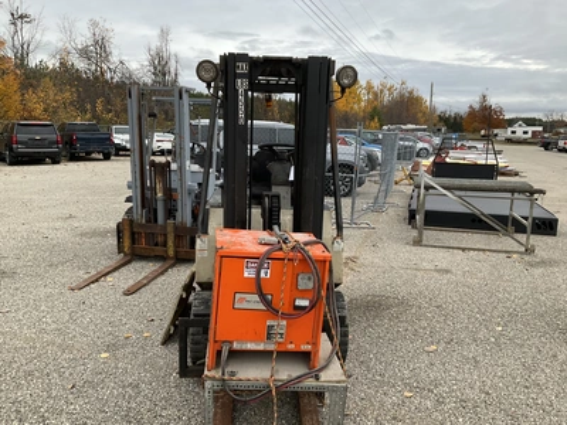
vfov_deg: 48.2
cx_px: 284
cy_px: 212
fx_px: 475
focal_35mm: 29
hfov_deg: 61.7
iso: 40
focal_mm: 3
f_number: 1.8
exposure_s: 1/122
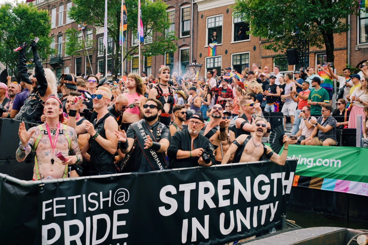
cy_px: 122
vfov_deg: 32.6
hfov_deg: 47.4
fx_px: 419
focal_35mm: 41
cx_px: 184
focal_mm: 27
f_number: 3.6
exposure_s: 1/400
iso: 160
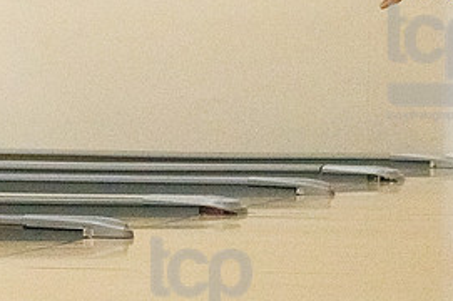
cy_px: 62
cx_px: 438
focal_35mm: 257
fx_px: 3230
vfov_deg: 5.3
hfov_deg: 8.0
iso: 10000
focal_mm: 80
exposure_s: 1/1250
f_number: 4.5
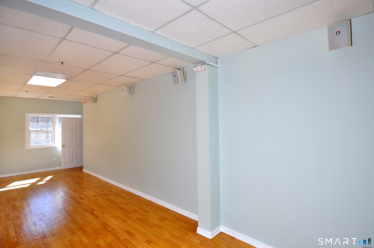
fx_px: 156
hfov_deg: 100.5
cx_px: 187
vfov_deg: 77.2
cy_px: 124
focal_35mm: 15
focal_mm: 10
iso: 200
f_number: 6.3
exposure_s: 1/60
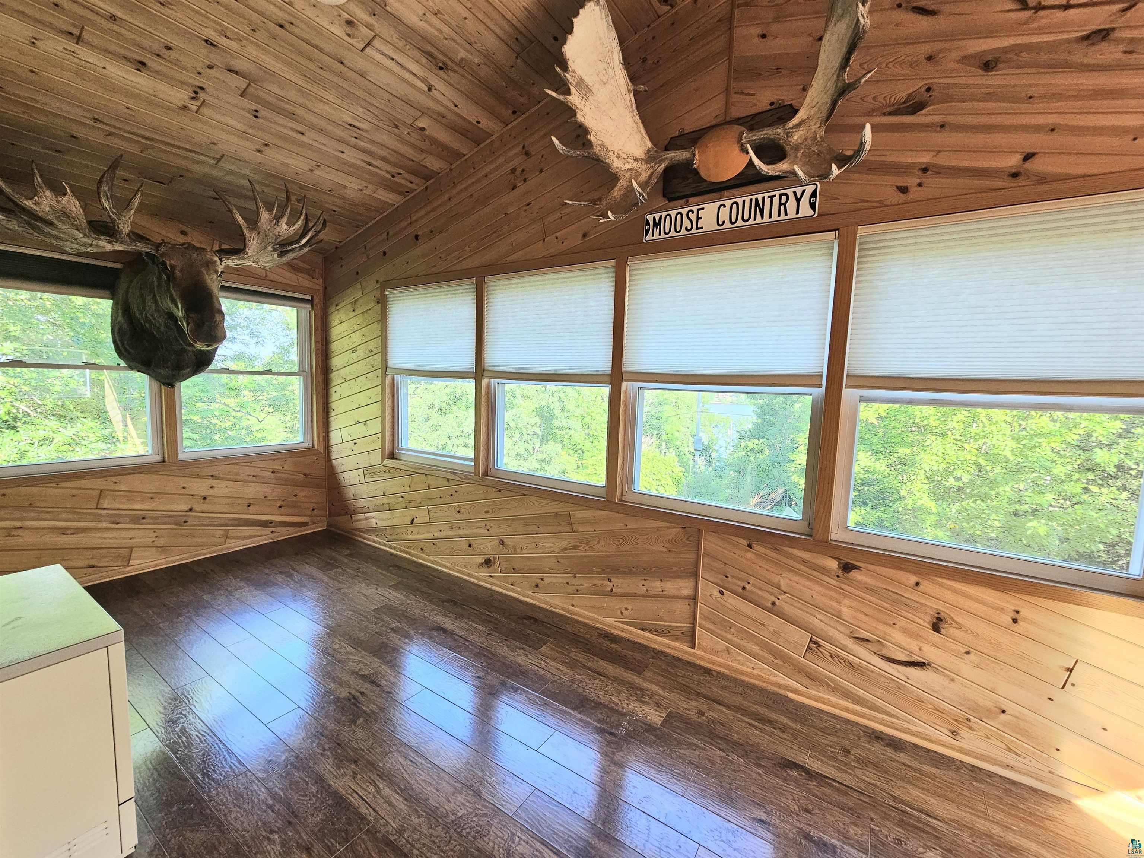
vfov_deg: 89.9
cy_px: 429
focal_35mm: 13
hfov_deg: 106.2
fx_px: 430
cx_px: 572
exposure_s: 1/60.2
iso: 80
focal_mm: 2.2
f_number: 2.2
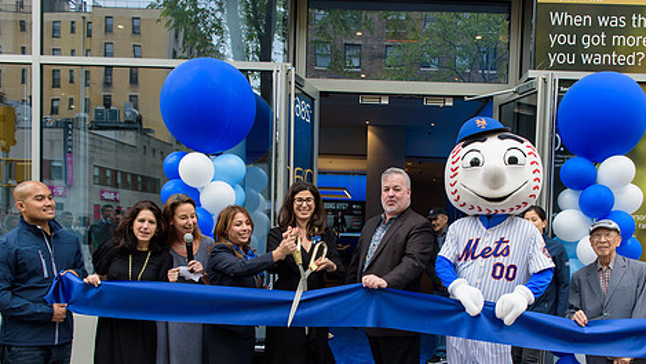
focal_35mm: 35
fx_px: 600
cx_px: 376
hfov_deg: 56.3
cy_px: 256
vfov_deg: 33.3
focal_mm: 27
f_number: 5
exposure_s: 1/250
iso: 200
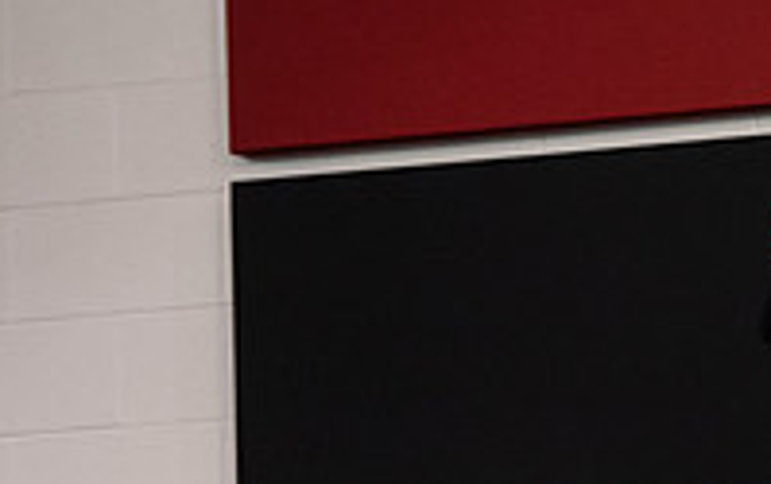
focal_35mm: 445
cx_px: 1019
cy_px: 610
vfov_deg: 3.0
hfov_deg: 4.7
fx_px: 9364
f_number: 2.8
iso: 4000
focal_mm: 150
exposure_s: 1/200
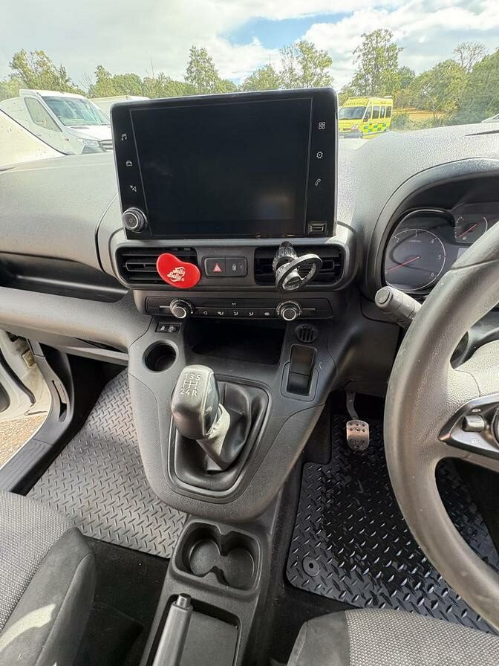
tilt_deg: -41.9
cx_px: 250
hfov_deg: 85.7
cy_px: 333
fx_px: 269
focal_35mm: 14
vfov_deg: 102.1
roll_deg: +6.0
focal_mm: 2.22
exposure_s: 1/111
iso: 125
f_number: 2.2
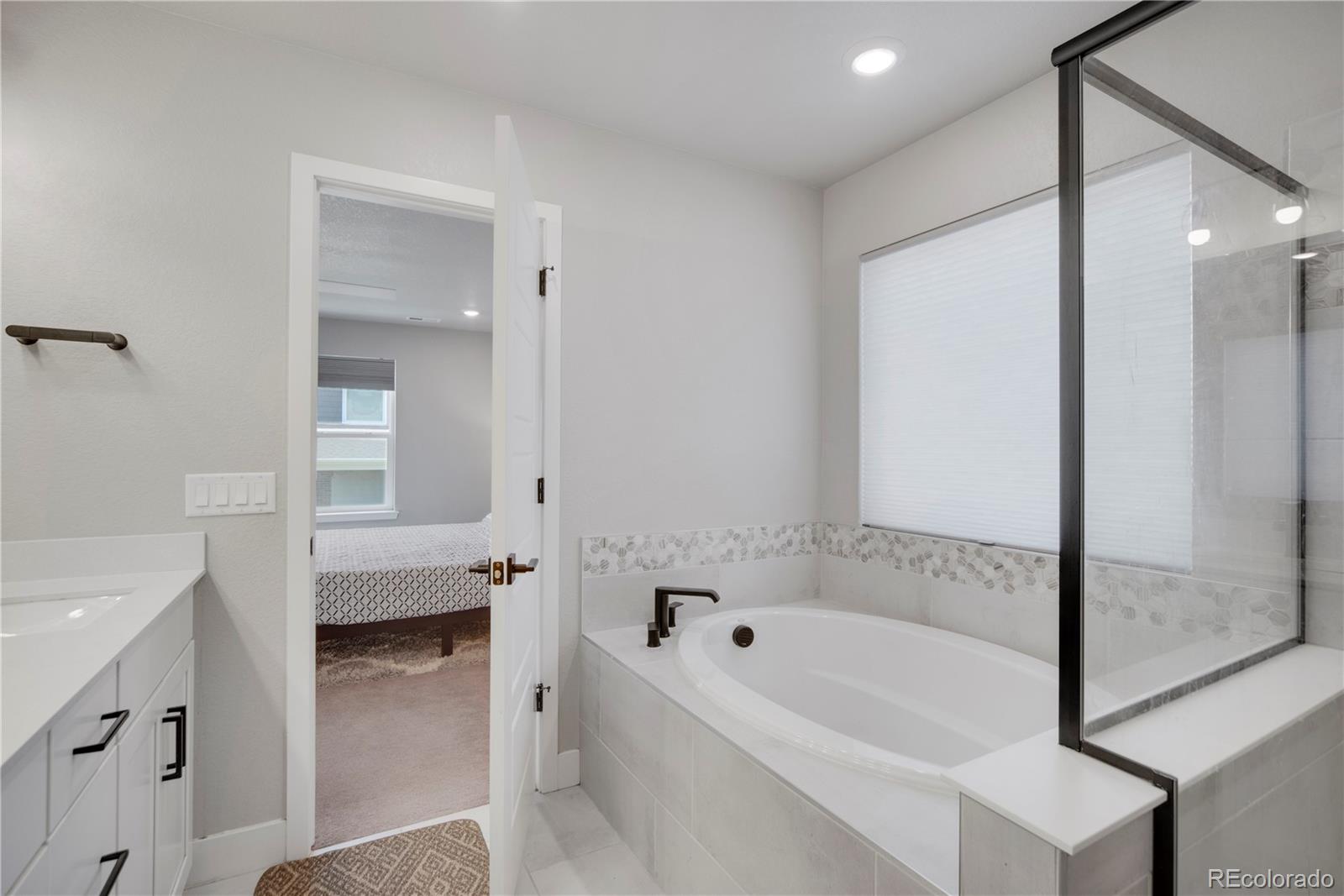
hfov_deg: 96.7
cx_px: 672
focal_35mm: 16
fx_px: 597
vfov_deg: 73.8
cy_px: 448
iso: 400
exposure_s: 1/100
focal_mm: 16
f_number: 8
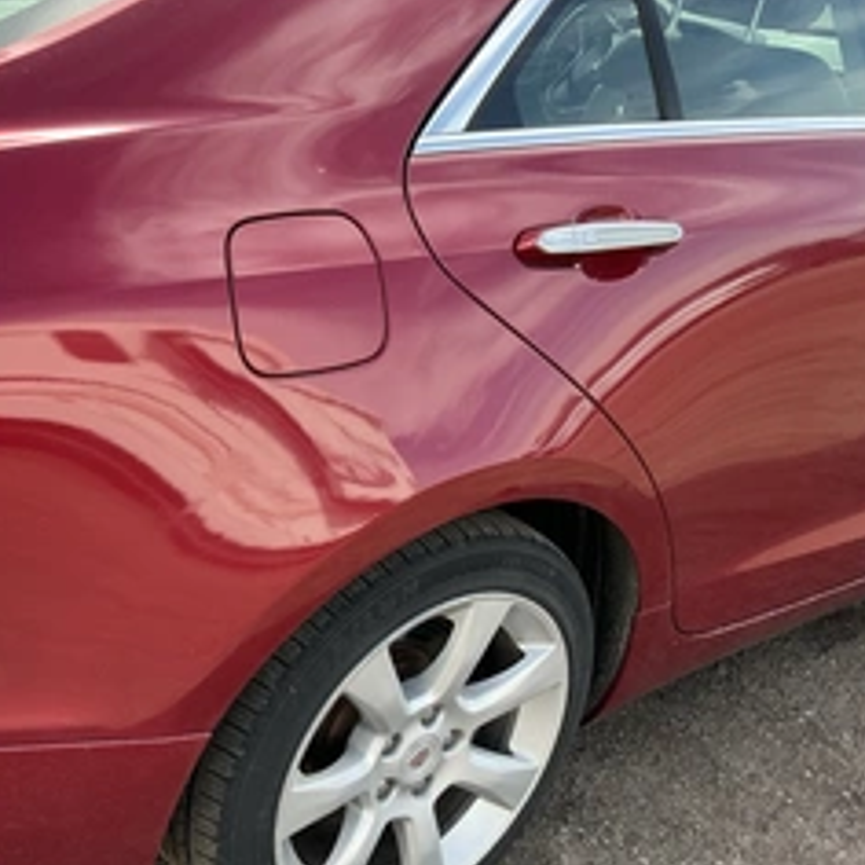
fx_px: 1187
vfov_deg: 39.9
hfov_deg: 38.3
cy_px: 509
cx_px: 154
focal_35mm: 42
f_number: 1.8
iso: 20
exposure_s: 1/180
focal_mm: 3
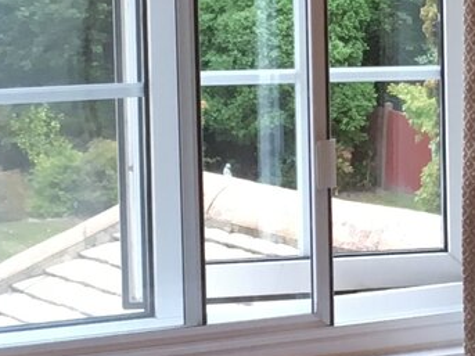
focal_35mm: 173
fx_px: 2373
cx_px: 361
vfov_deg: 8.6
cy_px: 97
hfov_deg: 11.4
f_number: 2.2
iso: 64
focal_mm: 4.15
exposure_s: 1/33
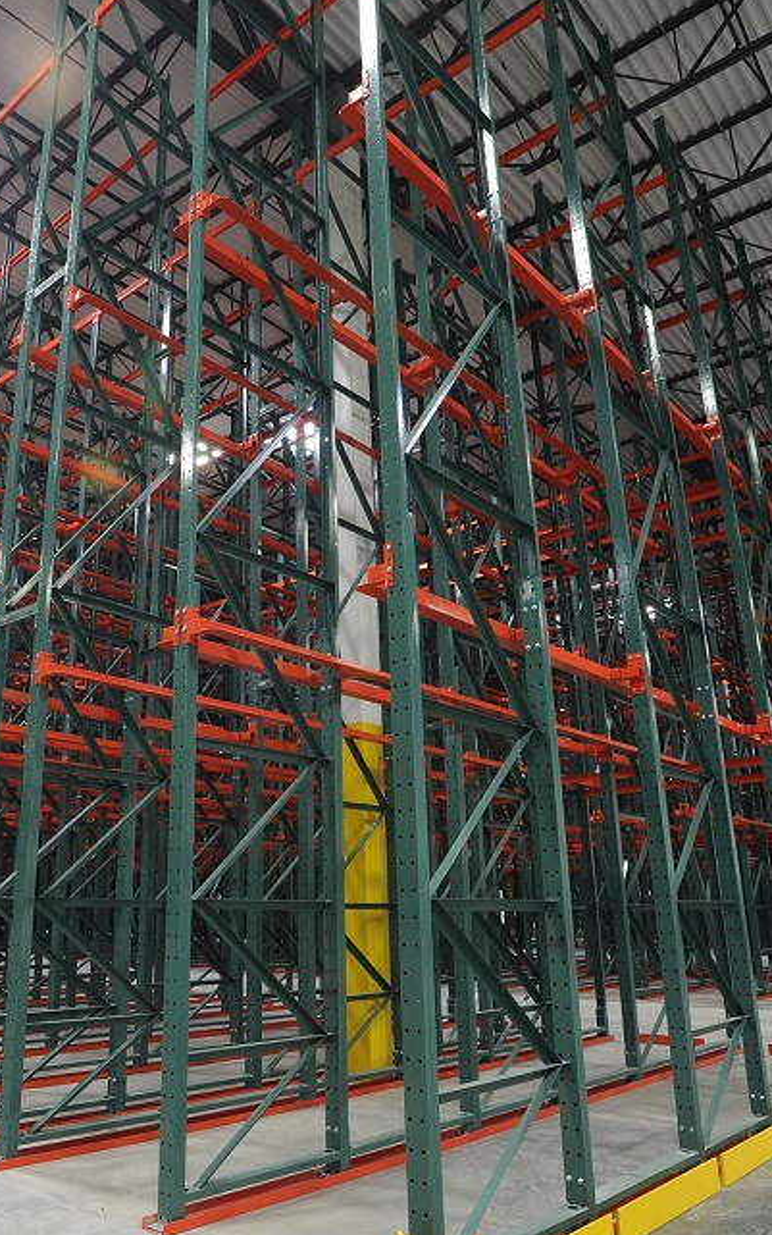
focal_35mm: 27
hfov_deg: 45.0
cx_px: 227
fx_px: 908
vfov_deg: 68.4
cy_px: 600
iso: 2000
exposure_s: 1/30
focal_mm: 17
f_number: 8
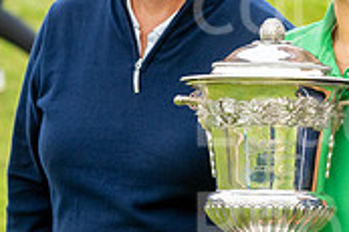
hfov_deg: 7.2
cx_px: 458
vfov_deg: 4.8
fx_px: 2760
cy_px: 132
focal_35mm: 285
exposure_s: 1/250
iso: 400
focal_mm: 85
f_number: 4
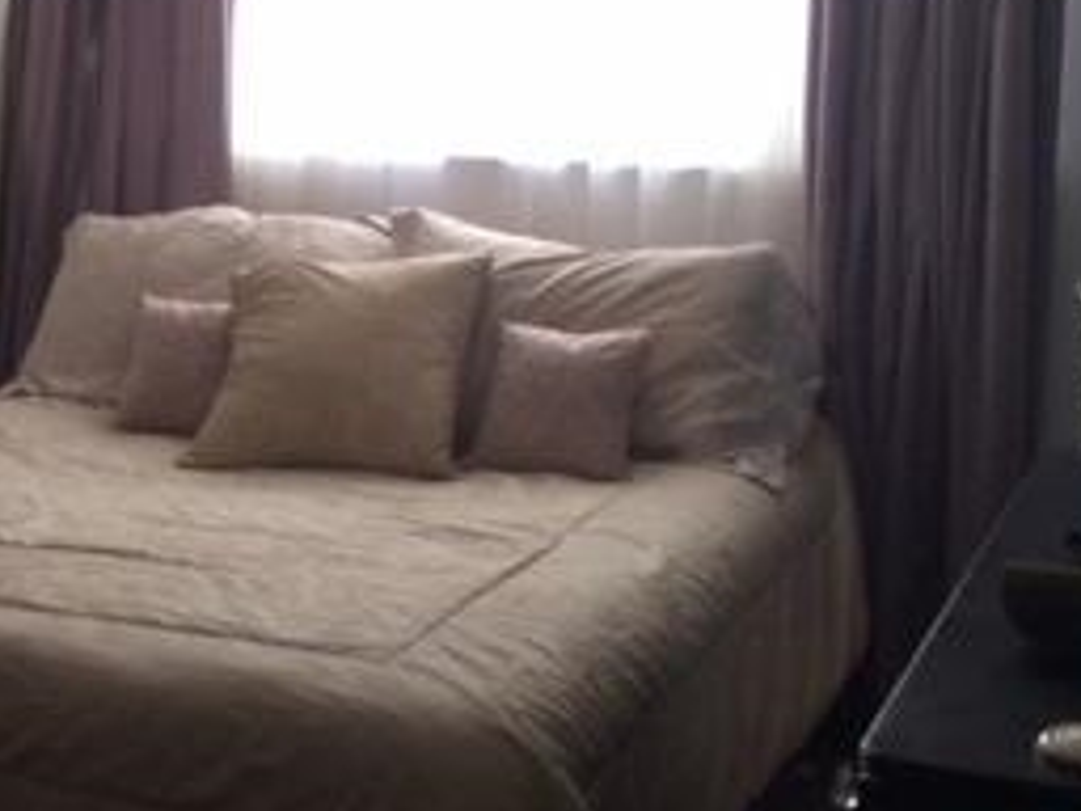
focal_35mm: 75
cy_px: 545
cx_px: 59
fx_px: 2342
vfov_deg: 19.6
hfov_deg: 25.0
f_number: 2.2
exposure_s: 1/30
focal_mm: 4.12
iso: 160
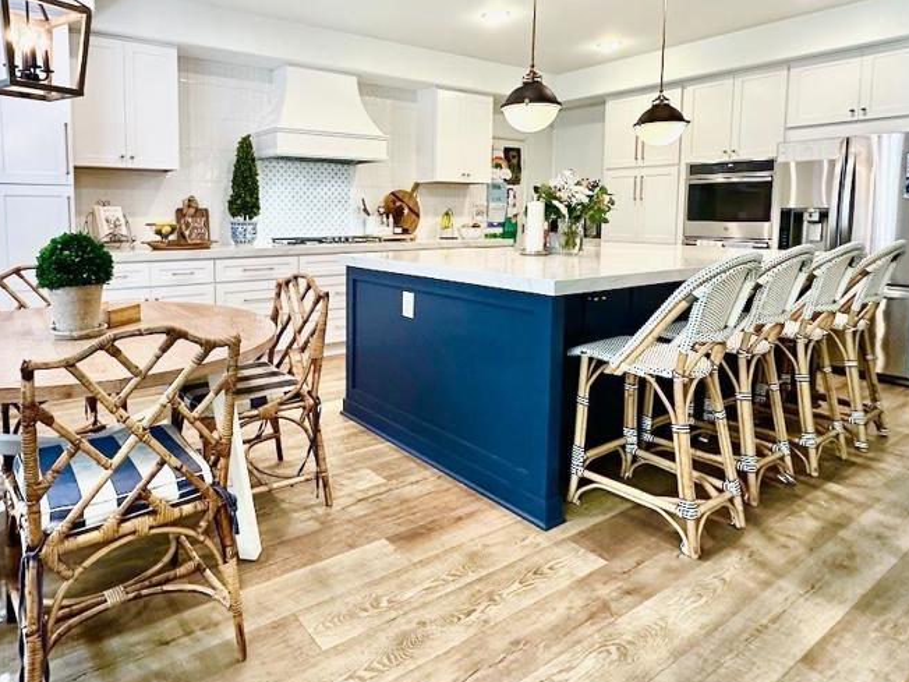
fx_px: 578
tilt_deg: -4.0
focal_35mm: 22
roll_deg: +0.1
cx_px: 344
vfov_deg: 60.3
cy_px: 257
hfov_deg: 75.1
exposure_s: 1/120
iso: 250
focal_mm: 2.22
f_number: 2.2
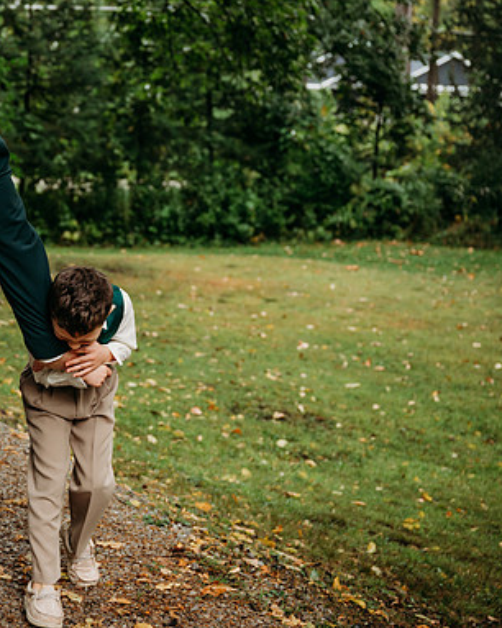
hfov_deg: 23.5
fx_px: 1190
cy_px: 312
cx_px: 103
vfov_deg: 29.6
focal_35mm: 64
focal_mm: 45
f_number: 3.2
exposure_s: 1/500
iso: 200
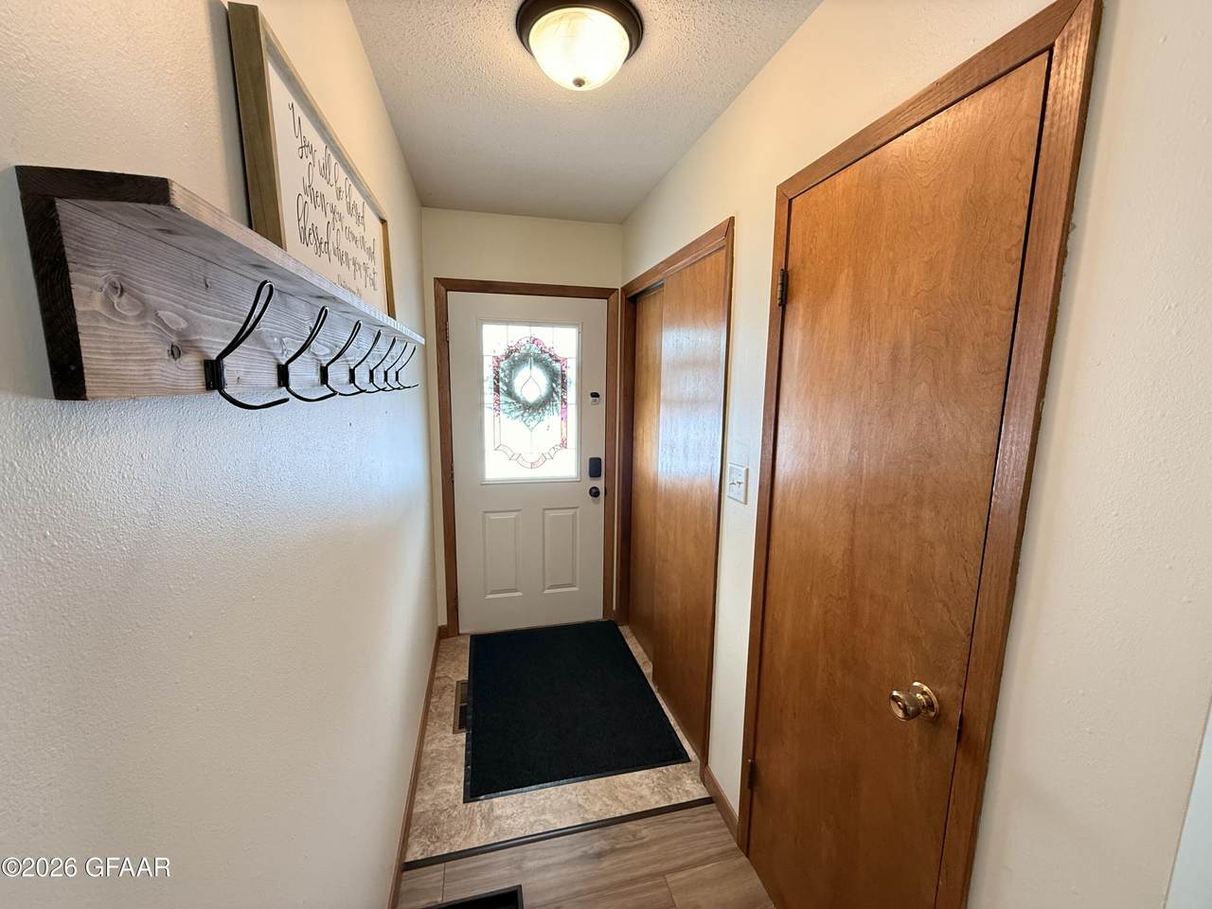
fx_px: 490
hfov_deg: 102.1
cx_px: 606
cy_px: 454
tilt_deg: -8.1
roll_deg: -0.9
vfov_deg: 85.7
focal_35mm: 14
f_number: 2.2
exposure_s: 1/60
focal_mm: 2.22
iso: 400
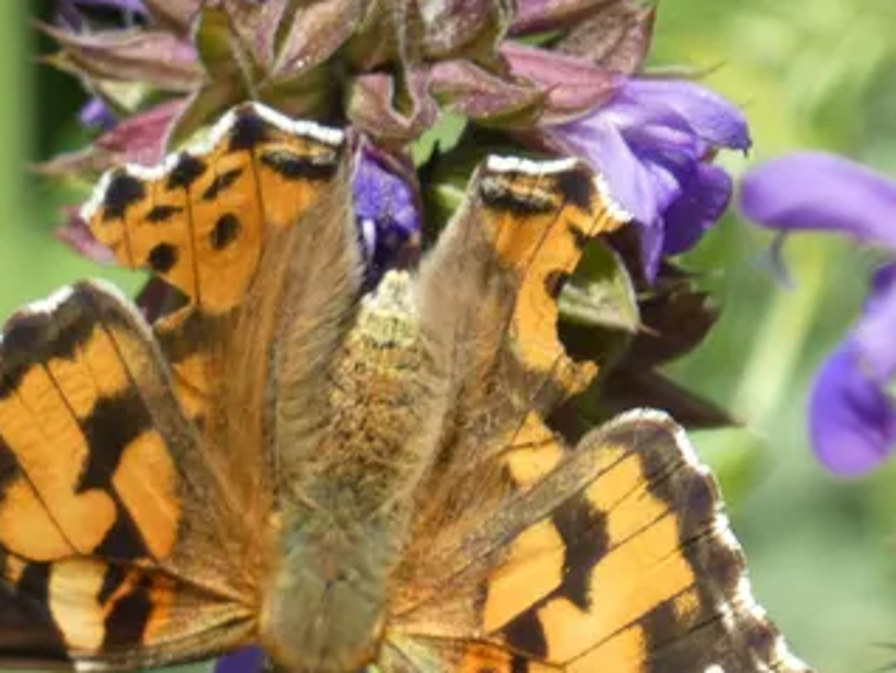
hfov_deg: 1.6
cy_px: 453
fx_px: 31240
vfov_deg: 1.2
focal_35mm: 1206
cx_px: 431
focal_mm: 107.6
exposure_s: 1/200
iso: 80
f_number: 5.6
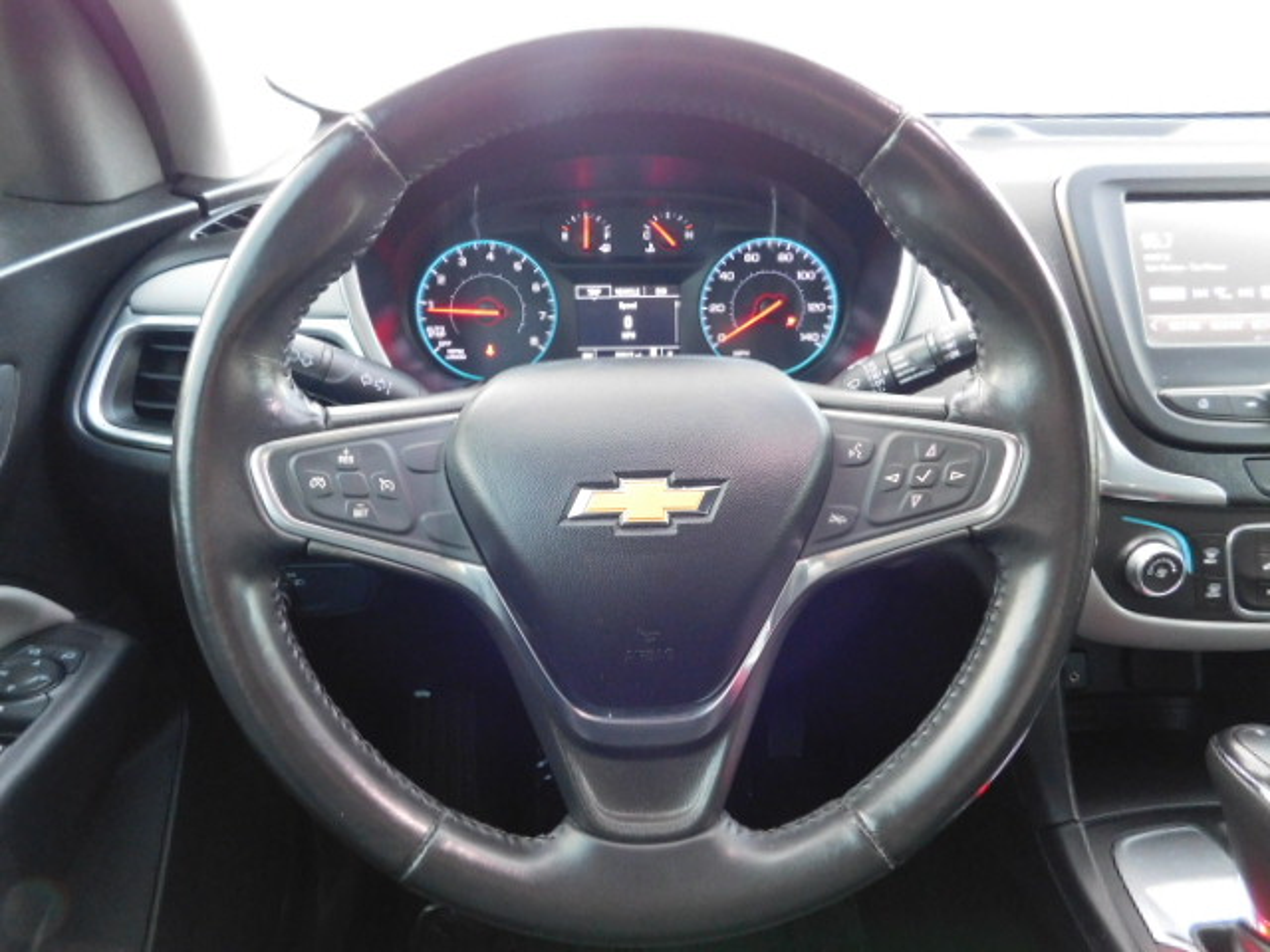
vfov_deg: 58.9
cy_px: 476
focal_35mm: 23
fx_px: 844
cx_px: 635
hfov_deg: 73.9
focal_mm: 4
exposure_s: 1/13
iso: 400
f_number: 3
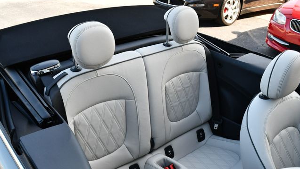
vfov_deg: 31.2
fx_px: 302
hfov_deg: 52.8
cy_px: 96
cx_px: 150
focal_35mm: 38
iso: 400
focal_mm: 18
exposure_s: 1/250
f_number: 5.6
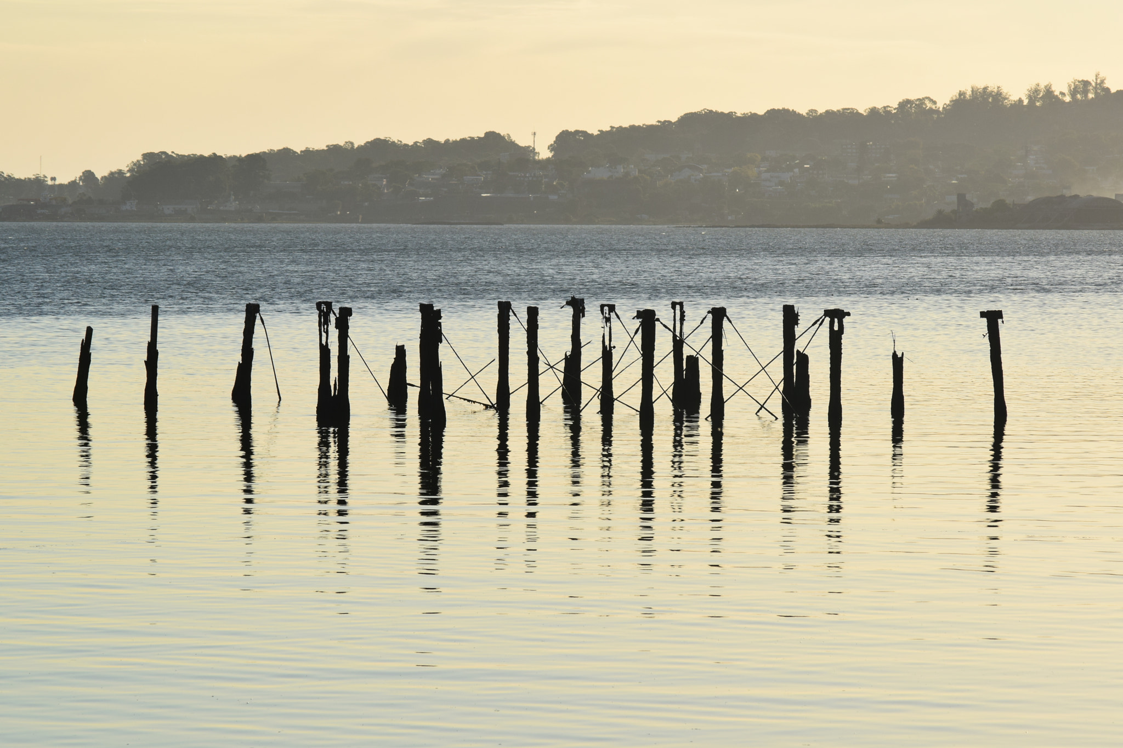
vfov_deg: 5.9
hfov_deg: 8.9
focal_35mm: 232
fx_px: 7252
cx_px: 562
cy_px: 374
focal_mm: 155
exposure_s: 1/500
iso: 200
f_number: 11
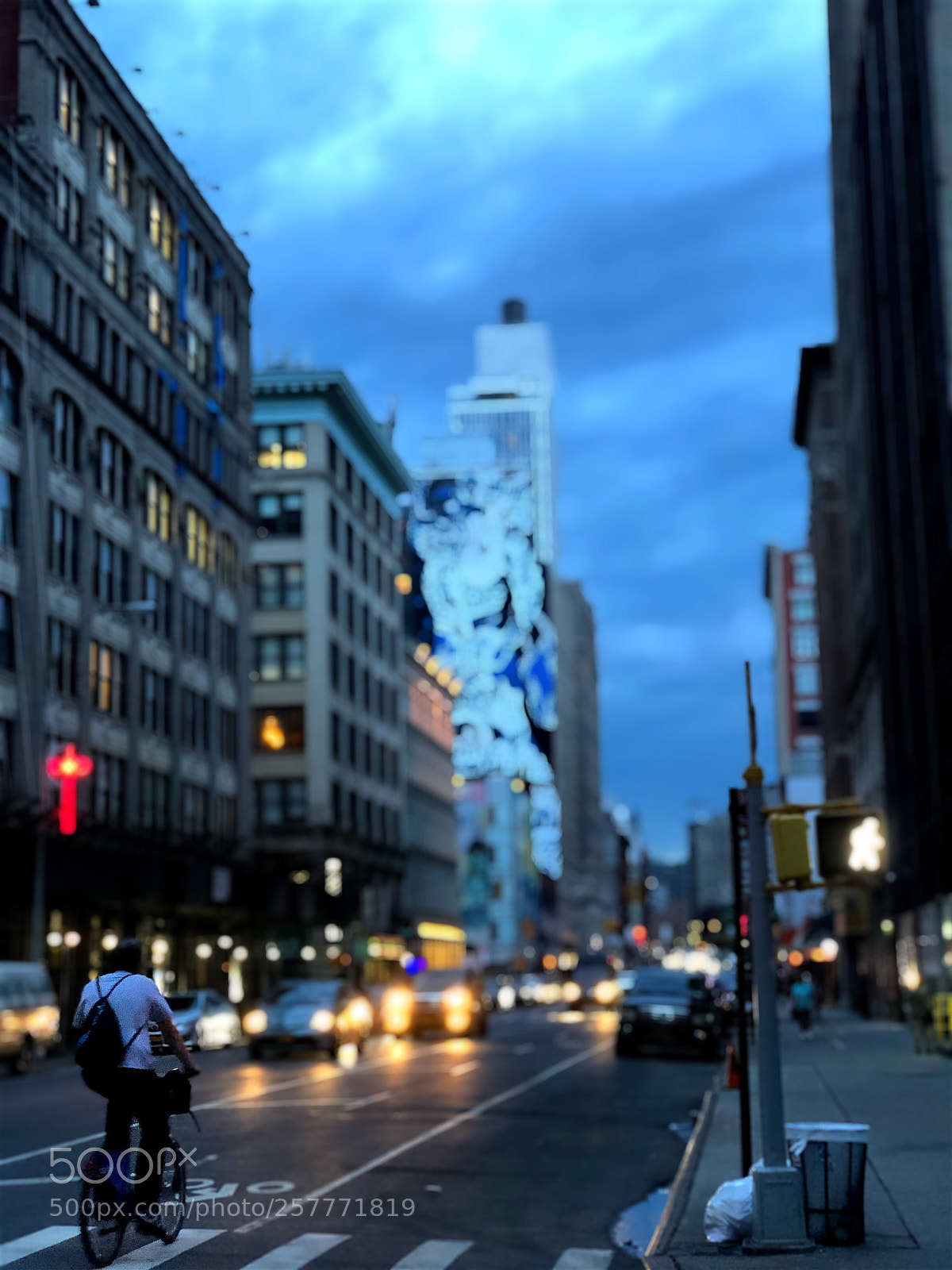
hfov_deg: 25.7
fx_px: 2090
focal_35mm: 57
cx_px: 476
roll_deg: +1.1
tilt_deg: +9.2
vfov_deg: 33.8
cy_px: 635
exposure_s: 1/60
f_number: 2.8
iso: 640
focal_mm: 6.6
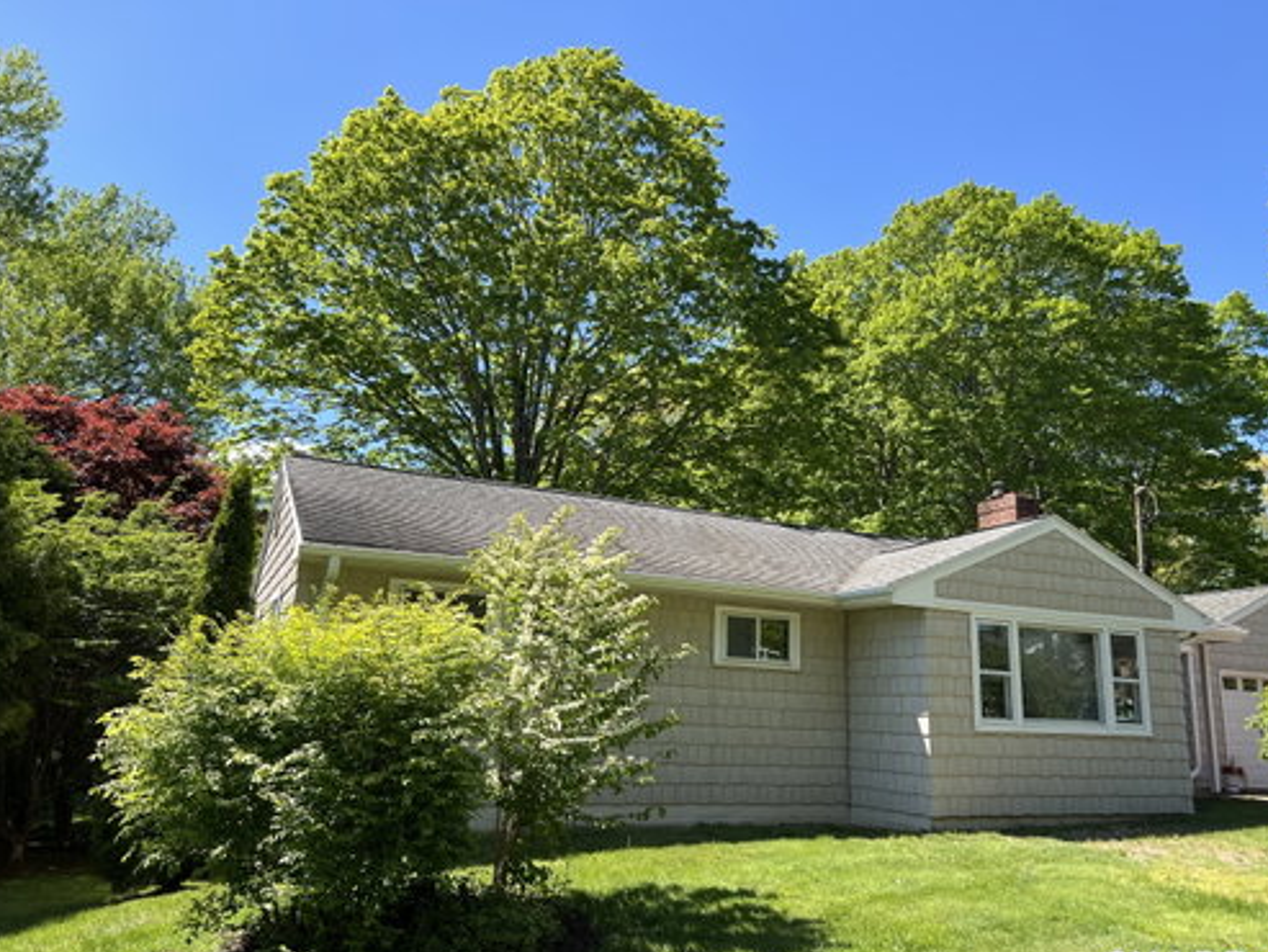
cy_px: 491
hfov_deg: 65.3
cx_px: 646
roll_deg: -2.1
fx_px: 989
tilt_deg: +11.6
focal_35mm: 27
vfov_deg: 51.4
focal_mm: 5.7
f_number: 1.5
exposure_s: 1/1724
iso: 50
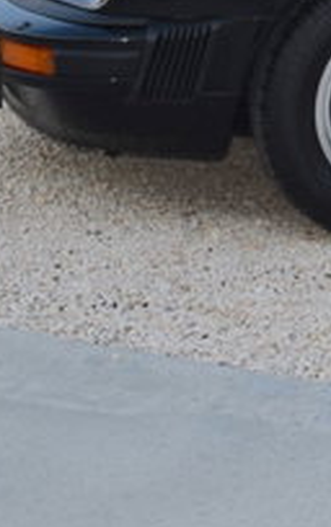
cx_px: 666
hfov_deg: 9.0
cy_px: -101
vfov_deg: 14.6
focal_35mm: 138
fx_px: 1986
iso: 100
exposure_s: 1/200
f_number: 5
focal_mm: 24
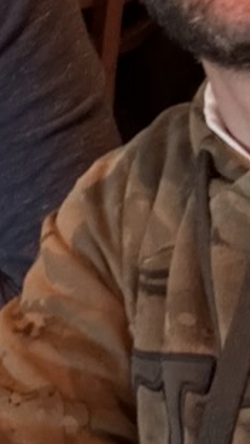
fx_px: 1261
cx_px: -4
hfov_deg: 11.2
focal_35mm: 107
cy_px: -62
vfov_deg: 19.1
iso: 640
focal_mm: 2.69
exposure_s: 1/24
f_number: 1.9
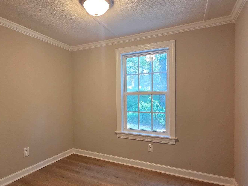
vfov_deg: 65.8
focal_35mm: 20
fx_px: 143
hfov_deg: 81.4
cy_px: 103
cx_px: 108
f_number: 2.2
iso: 320
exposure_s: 1/60
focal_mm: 2.2
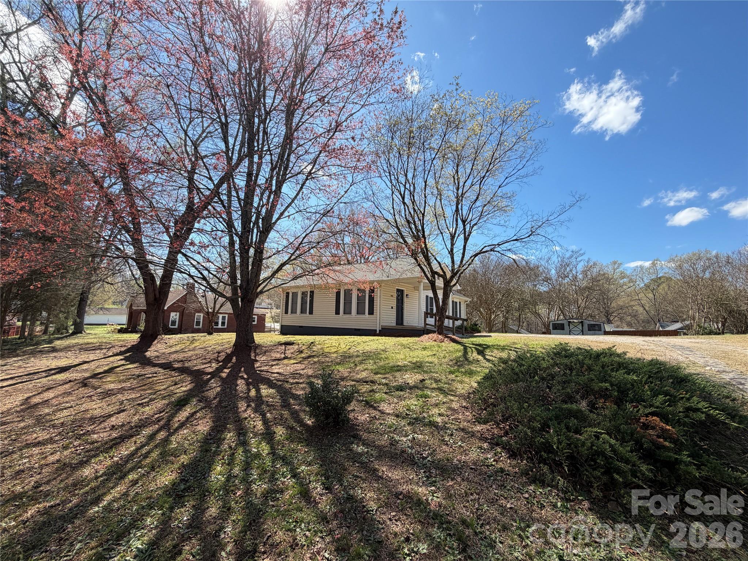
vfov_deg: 85.7
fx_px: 303
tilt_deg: +8.6
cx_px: 374
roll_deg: -2.5
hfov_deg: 102.1
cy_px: 280
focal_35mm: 14
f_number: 2.2
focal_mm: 2.22
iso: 40
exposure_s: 1/574
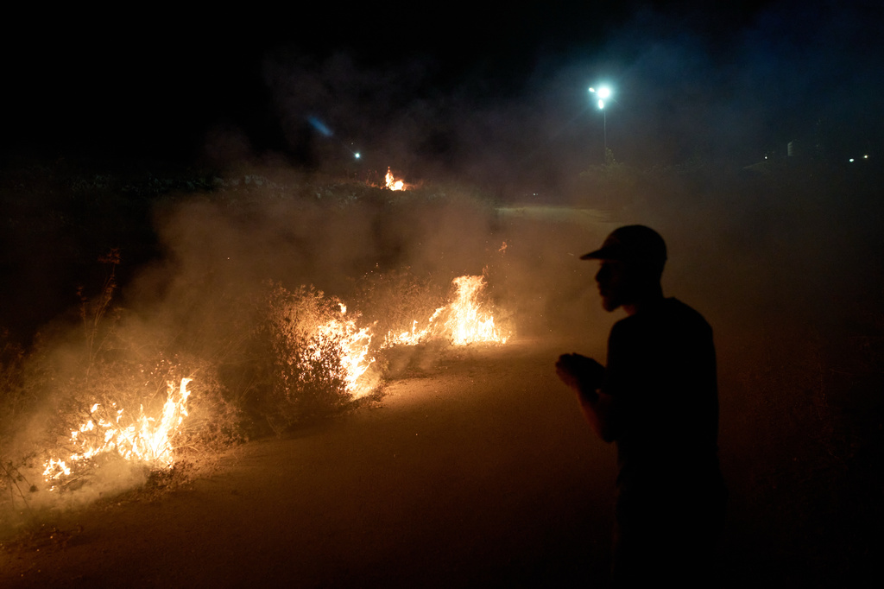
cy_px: 294
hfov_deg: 54.4
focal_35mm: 35
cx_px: 442
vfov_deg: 37.8
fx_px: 859
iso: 6400
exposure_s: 1/500
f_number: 2.5
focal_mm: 35
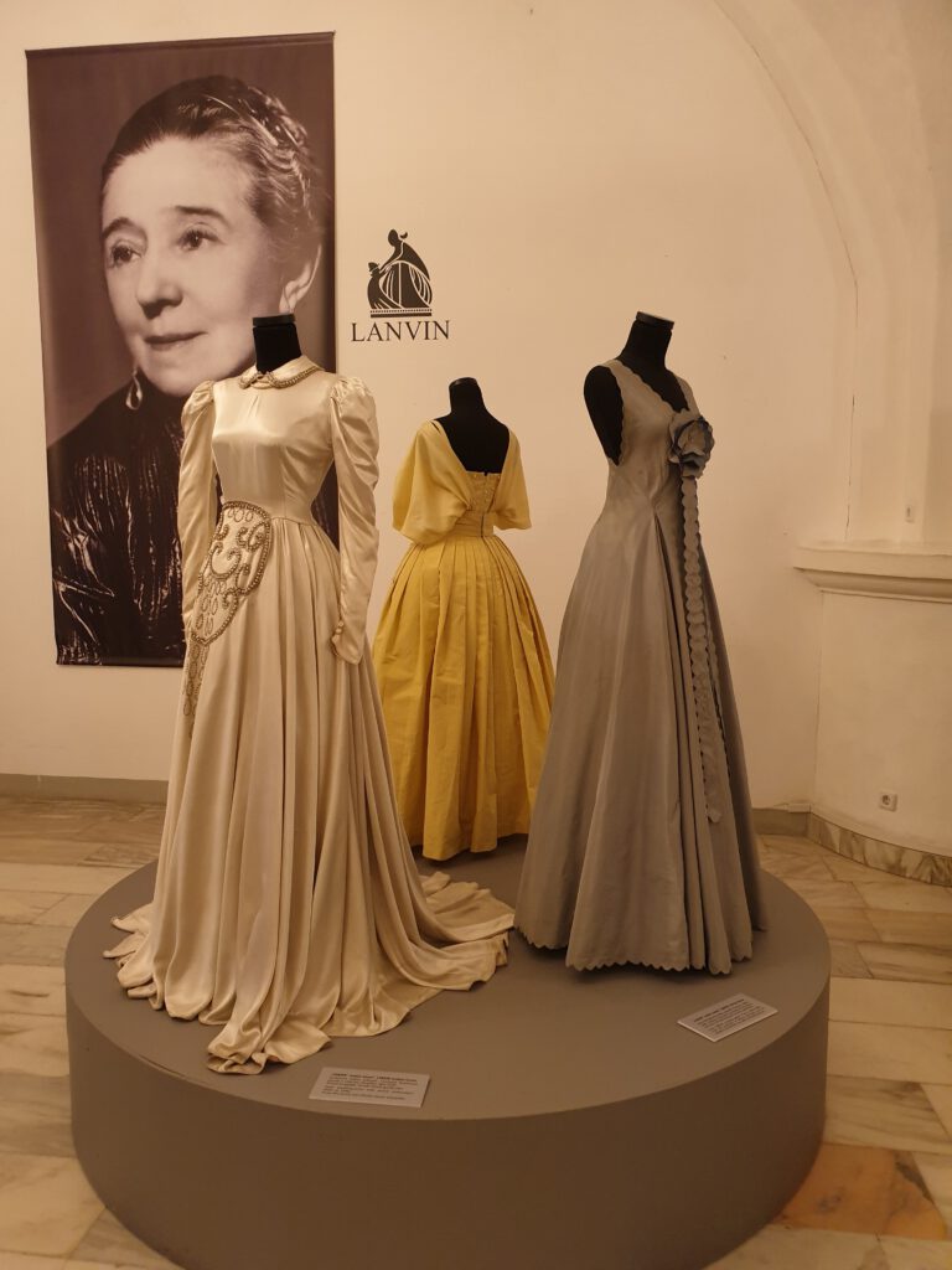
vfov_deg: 67.3
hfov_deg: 53.1
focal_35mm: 26
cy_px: 635
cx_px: 476
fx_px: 953
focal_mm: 4.3
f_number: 2.4
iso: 320
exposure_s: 1/50
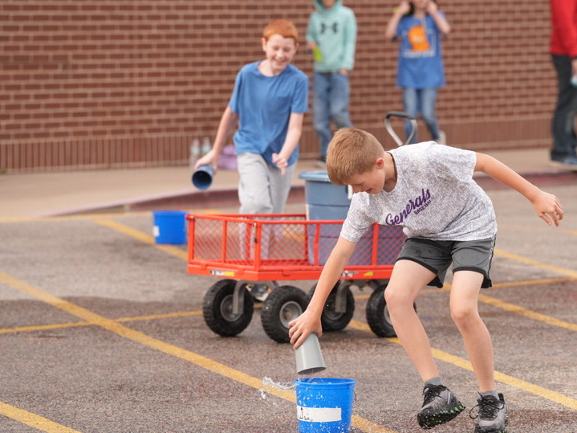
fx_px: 4566
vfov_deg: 5.4
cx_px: 376
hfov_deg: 7.2
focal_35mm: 274
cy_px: 239
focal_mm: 200
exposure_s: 1/500
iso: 400
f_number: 5.6
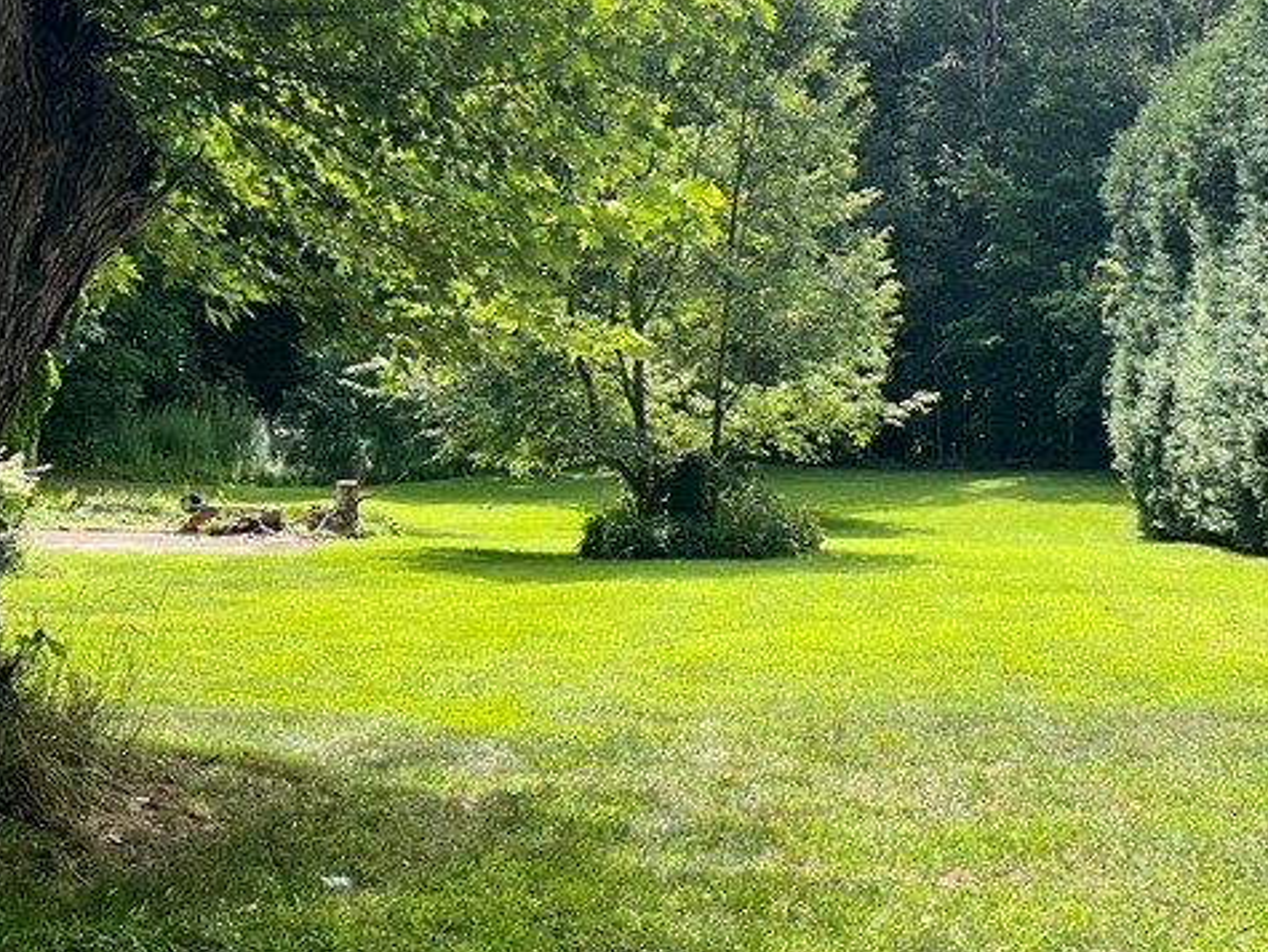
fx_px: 2053
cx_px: 801
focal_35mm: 56
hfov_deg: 34.1
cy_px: 128
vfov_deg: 25.5
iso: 50
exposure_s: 1/1672
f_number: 1.6
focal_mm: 5.1
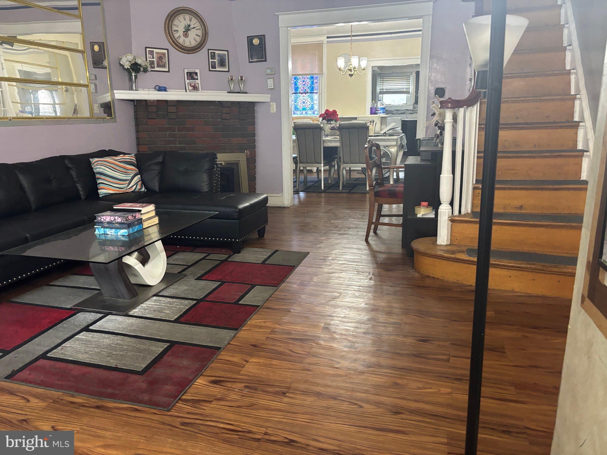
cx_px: 304
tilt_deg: -13.4
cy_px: 228
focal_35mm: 26
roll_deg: +1.3
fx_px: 456
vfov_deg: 53.1
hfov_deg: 67.3
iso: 400
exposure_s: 1/40
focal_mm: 5.96
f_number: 1.6
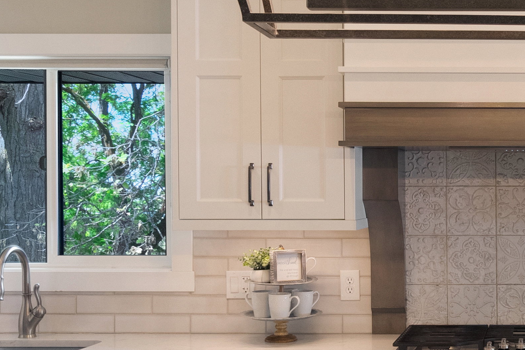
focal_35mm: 61
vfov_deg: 22.2
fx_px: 890
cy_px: 234
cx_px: 520
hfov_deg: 30.6
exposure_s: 1/4
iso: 800
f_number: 9
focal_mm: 16
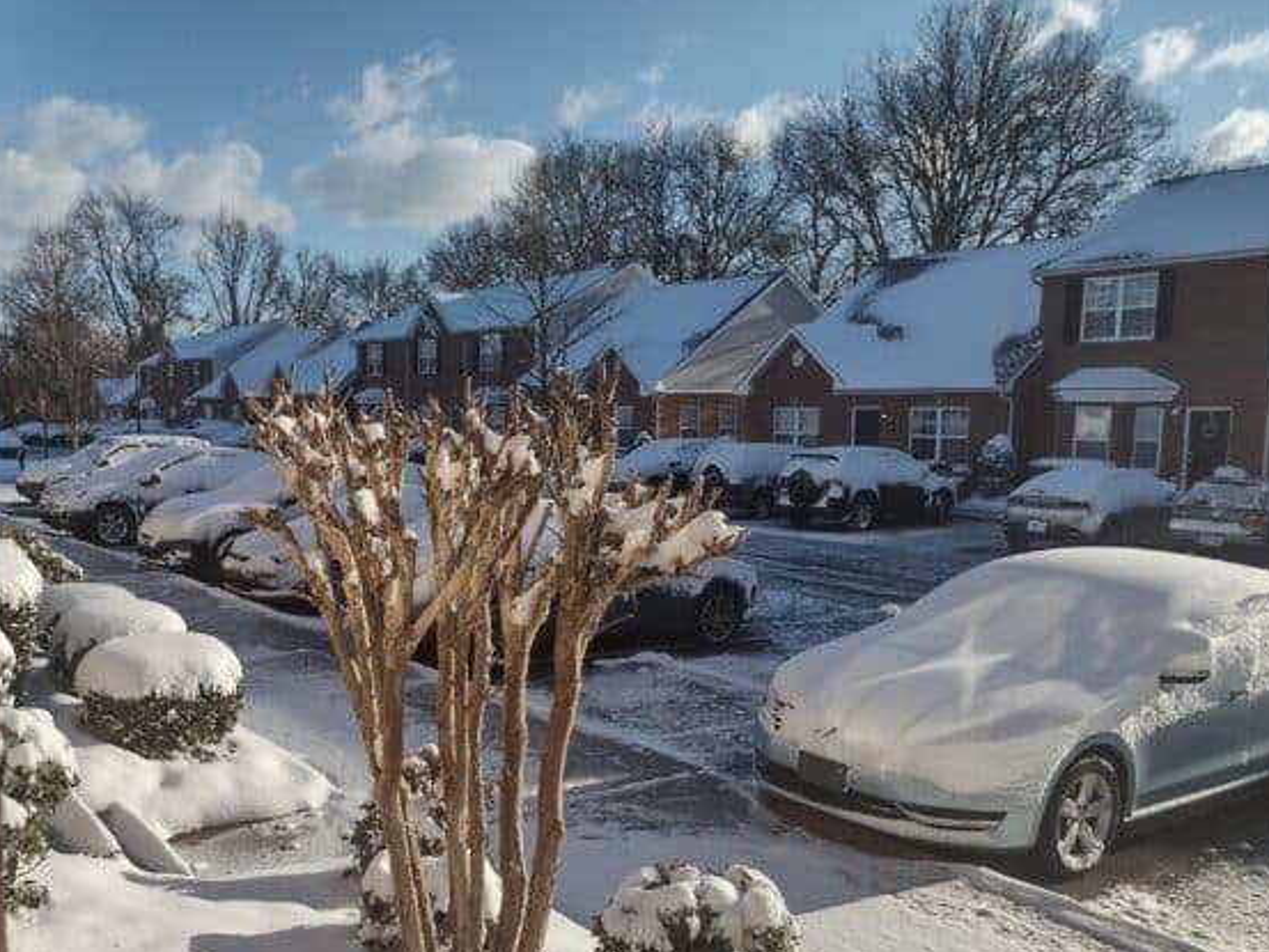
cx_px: 484
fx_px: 1247
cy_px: 573
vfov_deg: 41.6
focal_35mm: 34
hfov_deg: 53.4
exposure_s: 1/2391
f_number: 1.7
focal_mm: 4.71
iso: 100
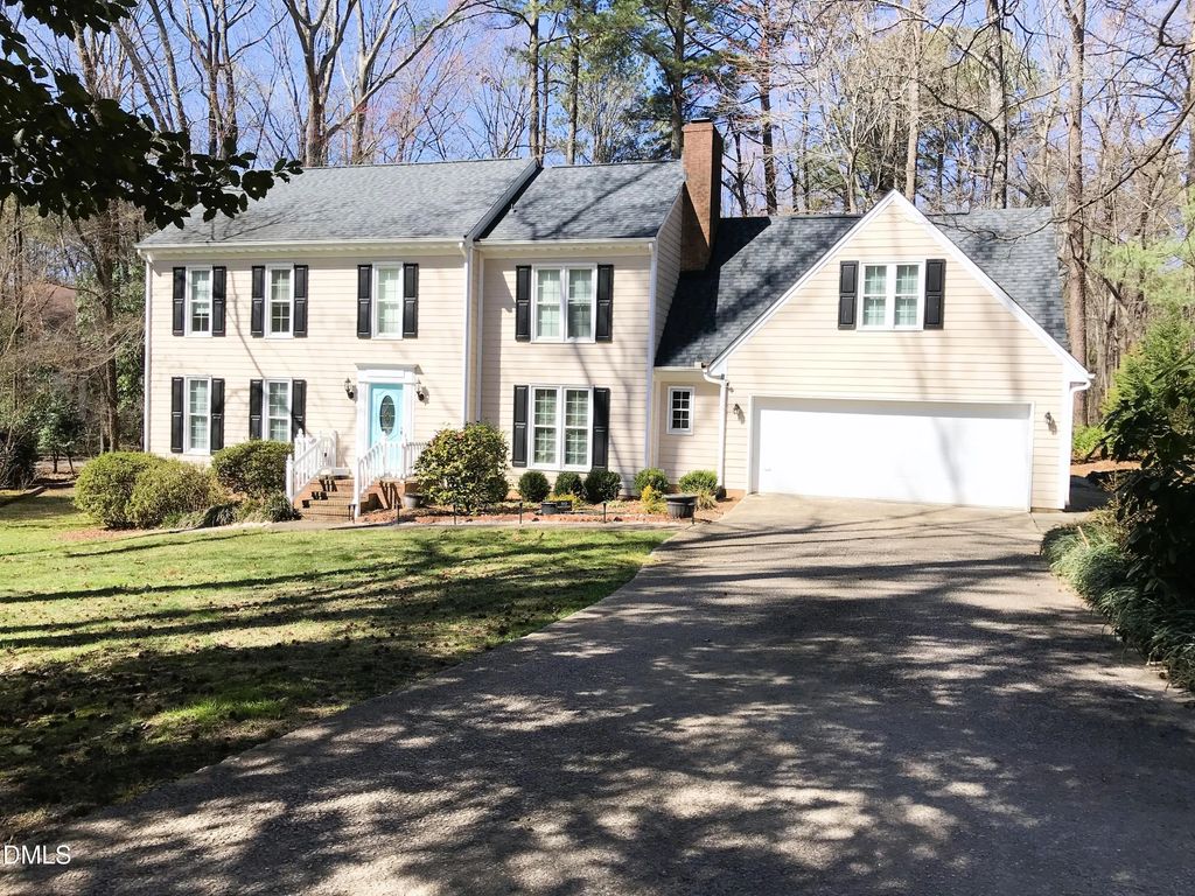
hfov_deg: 63.4
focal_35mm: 28
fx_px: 967
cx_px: 598
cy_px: 448
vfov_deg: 49.7
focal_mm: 3.99
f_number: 1.8
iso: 20
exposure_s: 1/1570
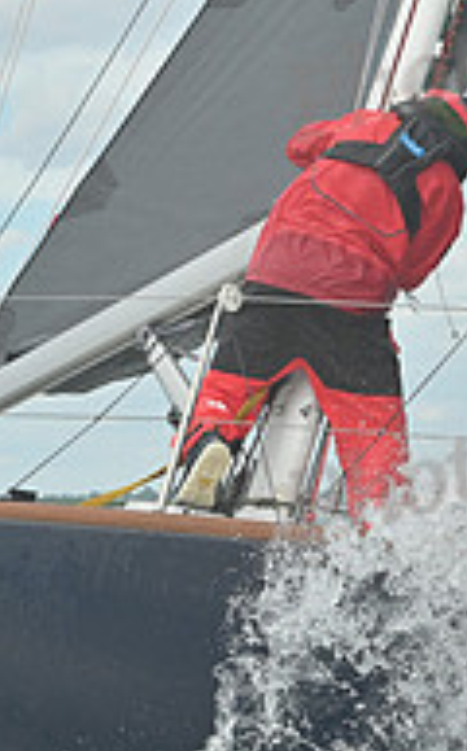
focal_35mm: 215
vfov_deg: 9.8
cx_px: 90
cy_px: 298
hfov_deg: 6.1
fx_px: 4395
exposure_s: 1/1250
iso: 320
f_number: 9
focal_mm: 70
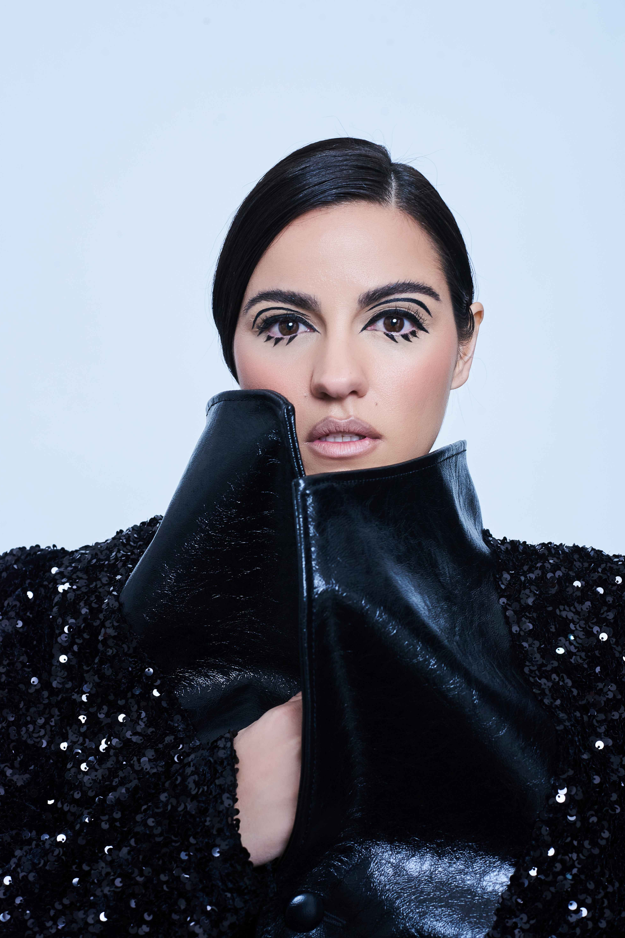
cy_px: 462
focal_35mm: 51
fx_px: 1328
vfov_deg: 38.9
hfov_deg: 26.5
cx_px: 317
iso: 400
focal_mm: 50
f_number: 8
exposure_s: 1/125
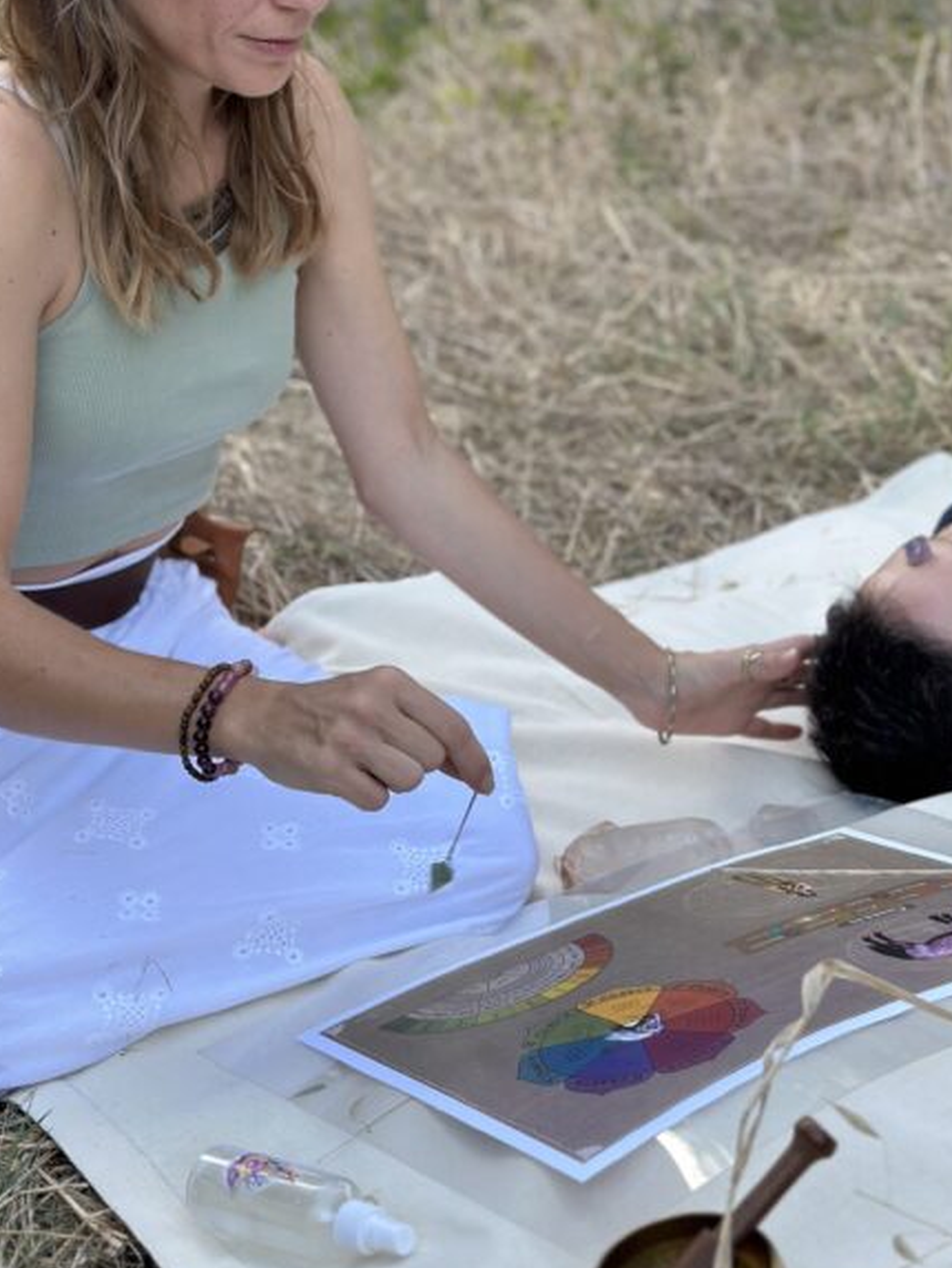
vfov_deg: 28.9
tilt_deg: -20.0
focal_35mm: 67
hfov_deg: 21.9
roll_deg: +3.7
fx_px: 2456
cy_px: 549
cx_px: 542
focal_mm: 6.86
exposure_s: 1/133
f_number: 1.78
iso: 80
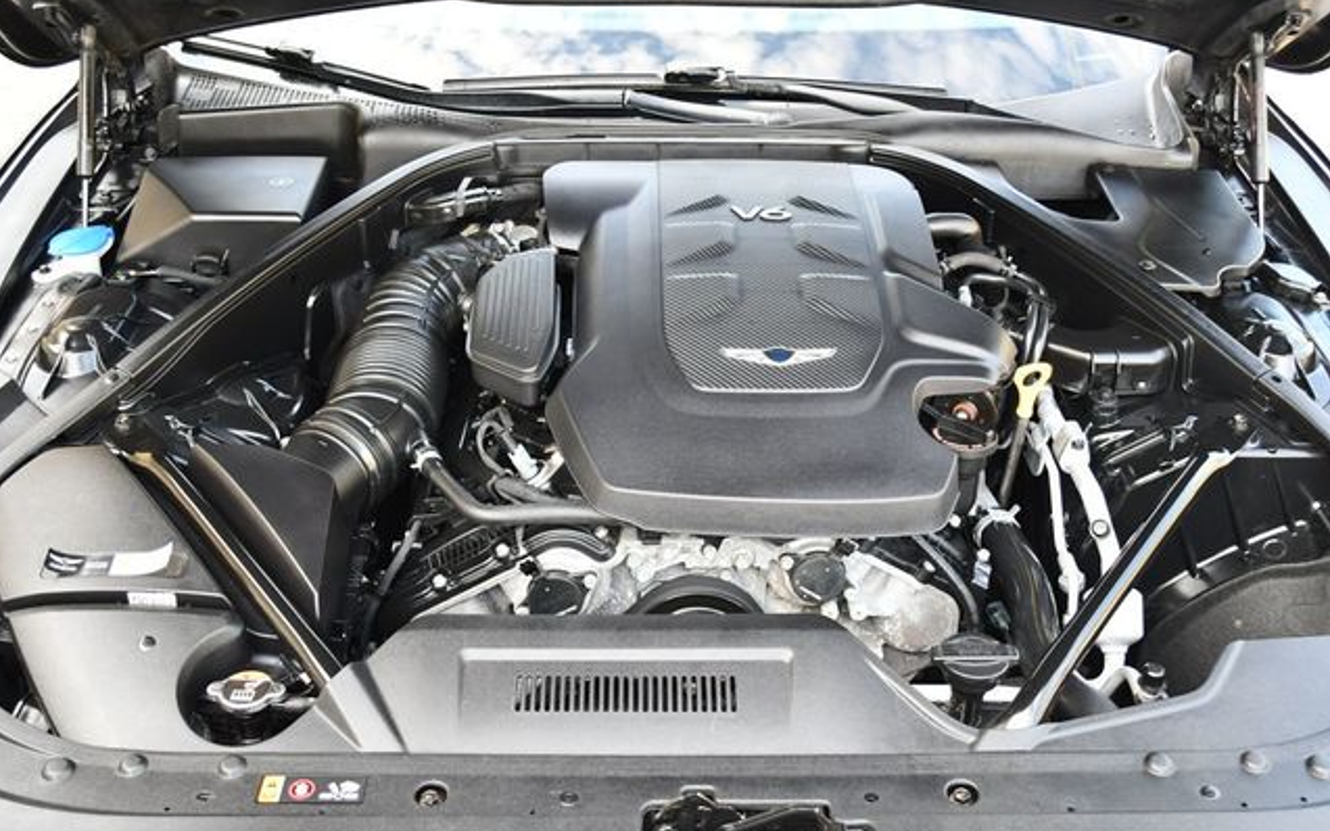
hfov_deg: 48.2
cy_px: 390
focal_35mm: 41
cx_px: 664
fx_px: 1486
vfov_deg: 31.2
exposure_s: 1/200
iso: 800
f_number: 3.8
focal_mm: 20
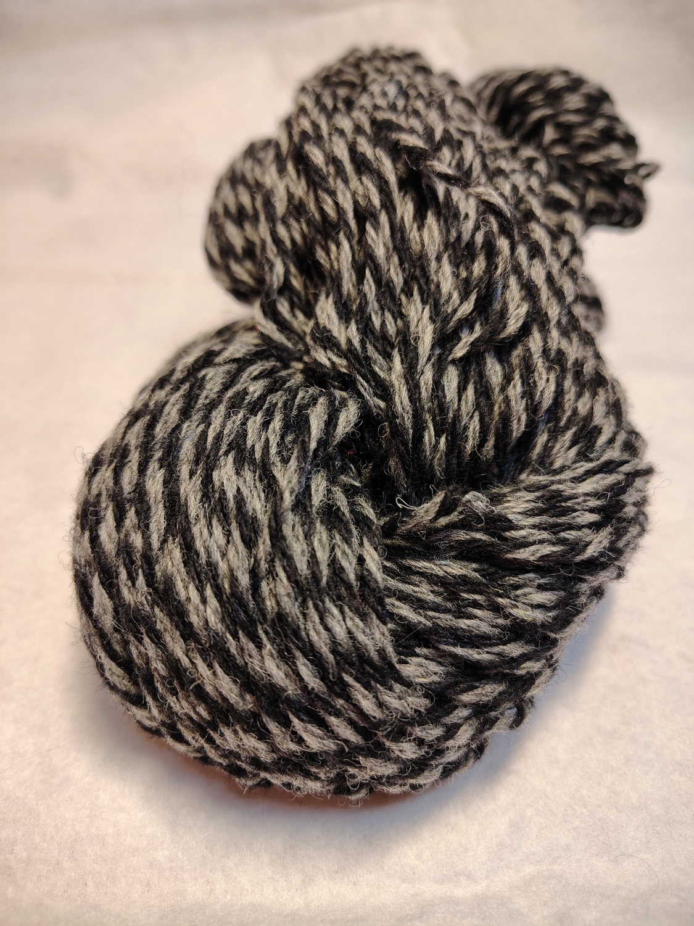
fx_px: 642
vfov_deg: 71.6
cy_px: 463
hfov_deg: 56.8
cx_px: 347
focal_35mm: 24
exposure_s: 1/100
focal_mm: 5.56
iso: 369
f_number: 1.8
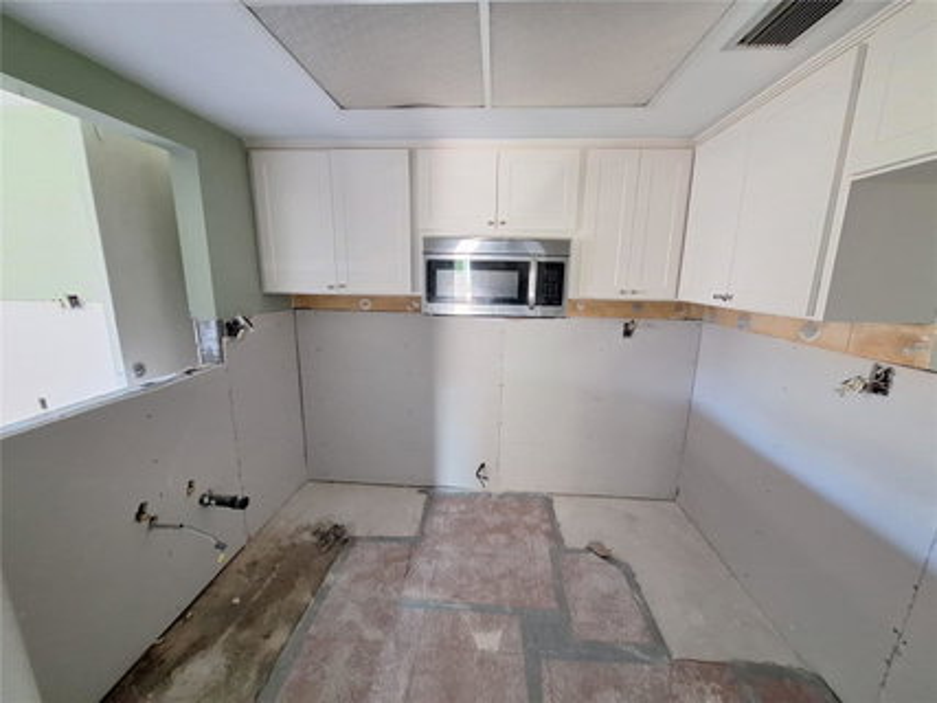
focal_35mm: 13
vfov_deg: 89.9
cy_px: 352
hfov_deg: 106.2
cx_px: 468
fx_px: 352
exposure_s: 1/13
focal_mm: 1.74
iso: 800
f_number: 2.2
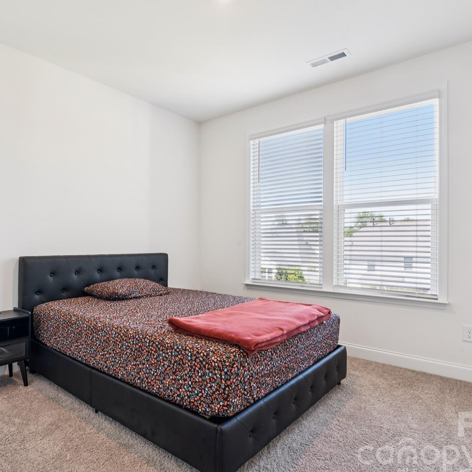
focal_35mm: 22
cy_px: 239
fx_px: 334
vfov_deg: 70.5
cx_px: 207
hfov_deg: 70.2
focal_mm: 16.5
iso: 100
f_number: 13
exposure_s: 1/1.67
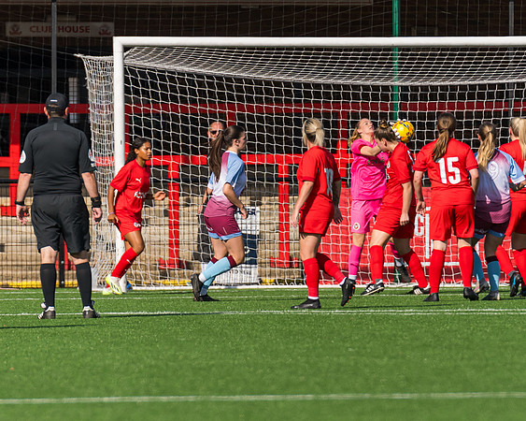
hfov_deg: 2.8
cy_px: 221
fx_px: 10906
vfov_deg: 2.2
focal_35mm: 701
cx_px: 345
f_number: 4
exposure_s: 1/3200
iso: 400
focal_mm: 300
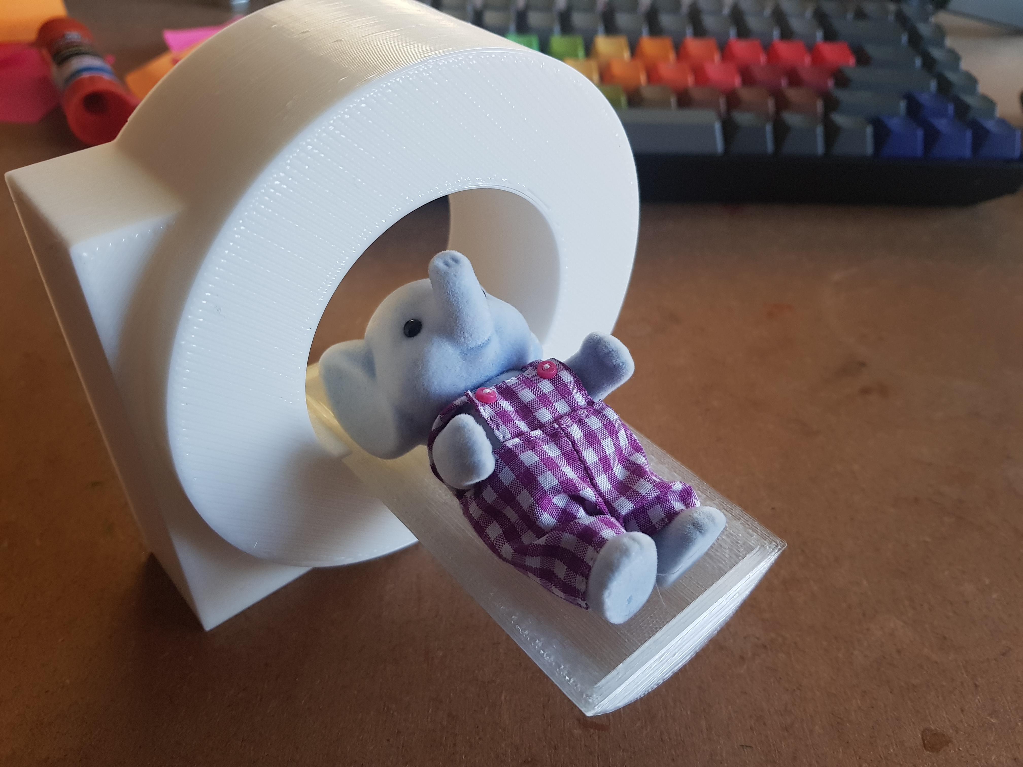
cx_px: 512
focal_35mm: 26
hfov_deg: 67.3
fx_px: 768
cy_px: 384
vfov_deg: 53.1
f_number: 1.7
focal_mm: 4.2
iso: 200
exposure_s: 1/13
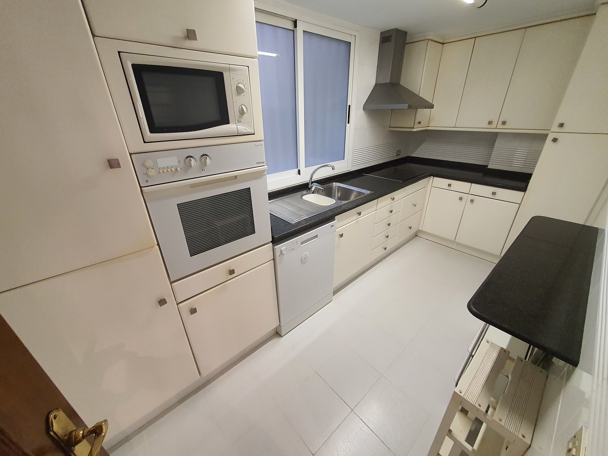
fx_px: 228
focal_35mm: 13
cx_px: 304
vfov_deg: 89.9
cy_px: 228
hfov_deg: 106.2
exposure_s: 1/50
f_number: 2.2
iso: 400
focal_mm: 1.8
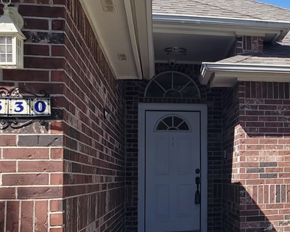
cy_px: 127
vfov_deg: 23.1
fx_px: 566
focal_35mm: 66
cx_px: 333
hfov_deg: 26.1
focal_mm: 4.3
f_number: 2.4
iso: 50
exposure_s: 1/947
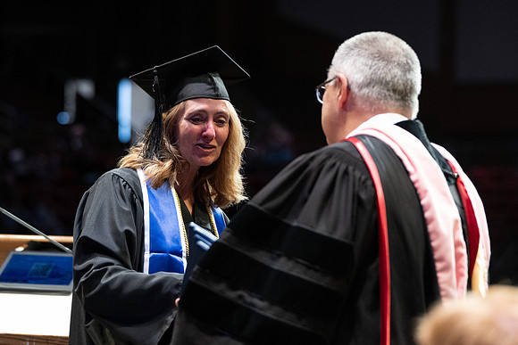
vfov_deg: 9.6
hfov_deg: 14.3
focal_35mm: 143
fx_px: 2064
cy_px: 160
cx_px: 270
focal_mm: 110
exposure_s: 1/400
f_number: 3.2
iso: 2500
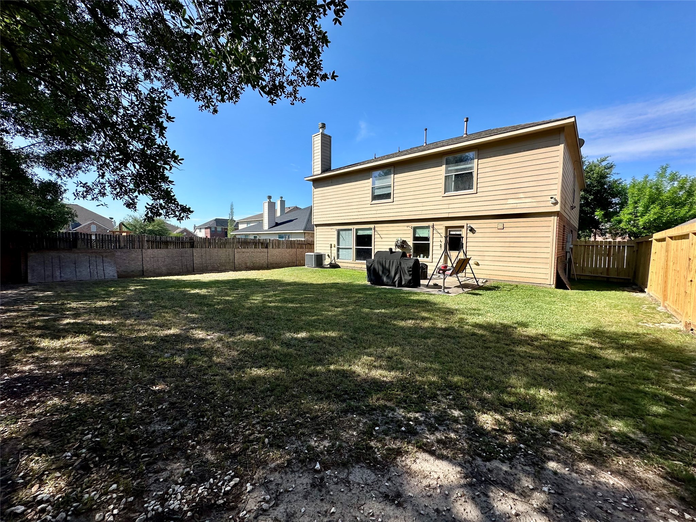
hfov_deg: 102.1
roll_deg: +0.6
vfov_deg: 85.7
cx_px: 348
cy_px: 261
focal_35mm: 14
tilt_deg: -3.0
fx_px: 281
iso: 50
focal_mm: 2.22
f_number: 2.2
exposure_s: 1/1795
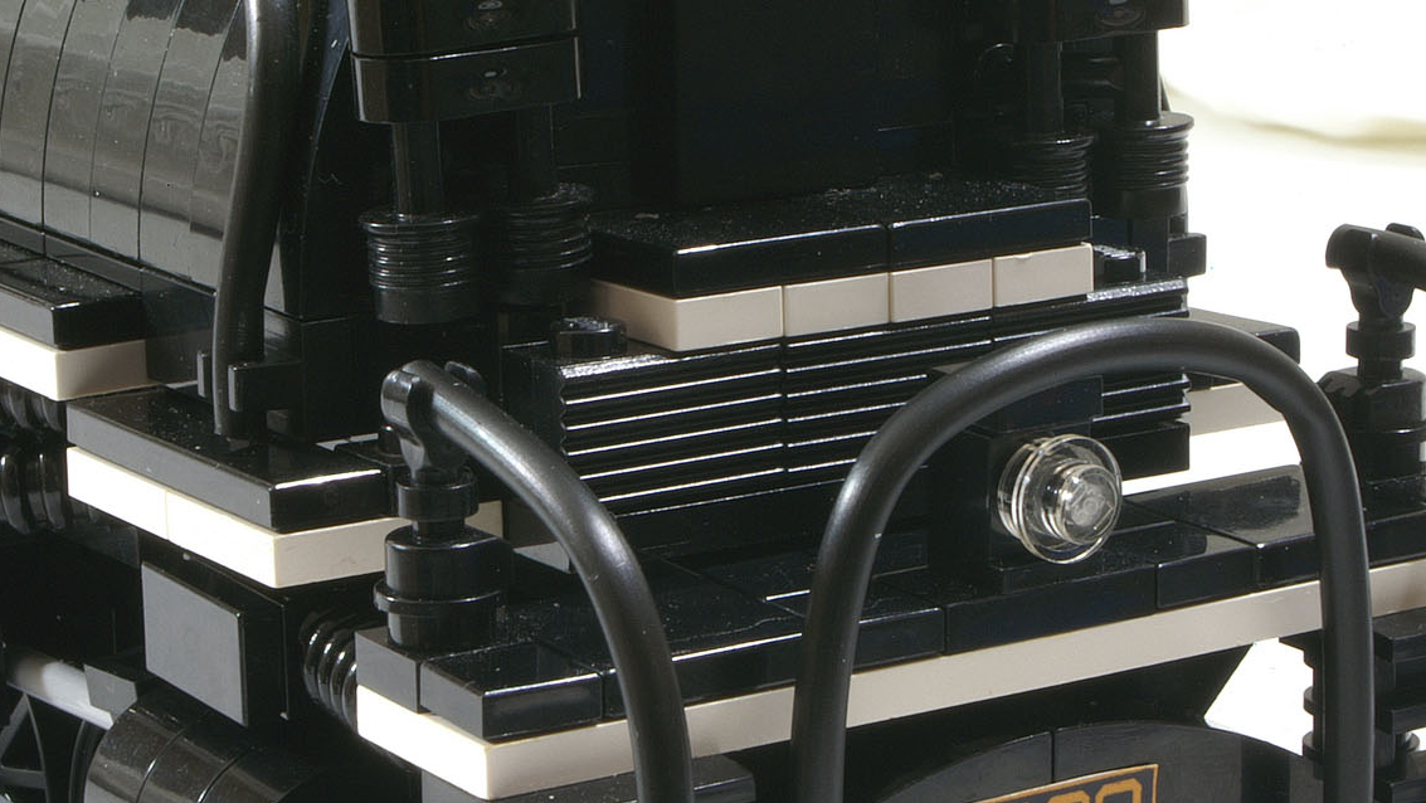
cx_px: 850
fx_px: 4728
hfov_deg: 17.1
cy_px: 201
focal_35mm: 125
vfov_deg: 9.7
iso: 100
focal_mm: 50
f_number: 36
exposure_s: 20
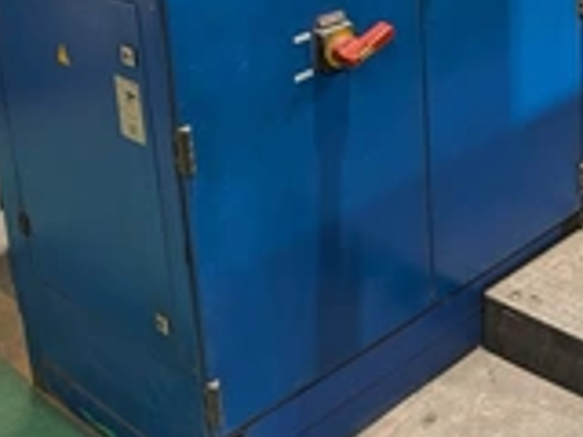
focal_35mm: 60
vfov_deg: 23.2
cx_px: 539
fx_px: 1011
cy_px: -20
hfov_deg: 30.6
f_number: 1.68
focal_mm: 6.9
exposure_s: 1/41.8
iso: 20
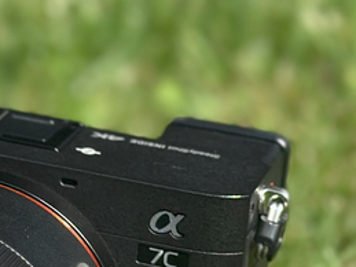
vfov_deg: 11.3
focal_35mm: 129
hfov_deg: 14.9
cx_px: -51
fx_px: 1326
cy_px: 317
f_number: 1.78
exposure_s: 1/3731
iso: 100
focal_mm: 6.86
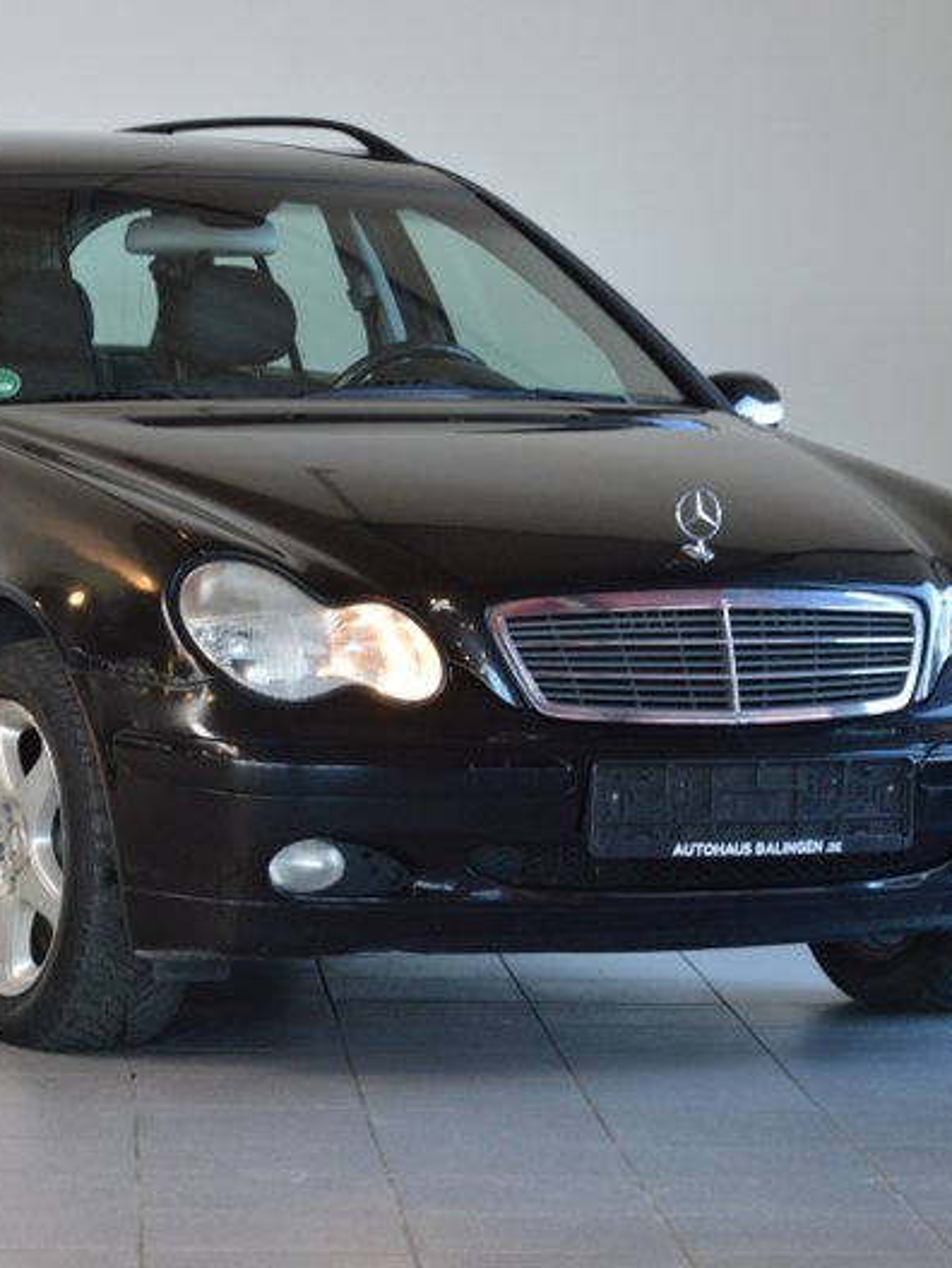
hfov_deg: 9.7
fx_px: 5604
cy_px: 638
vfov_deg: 12.9
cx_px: 252
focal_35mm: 153
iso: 1000
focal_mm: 70
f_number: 5.3
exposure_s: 1/60
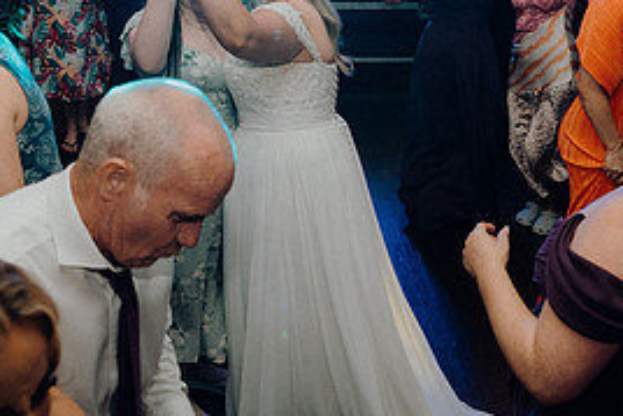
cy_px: 103
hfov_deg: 38.1
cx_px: 272
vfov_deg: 25.7
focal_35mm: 52
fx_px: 900
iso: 2500
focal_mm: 24
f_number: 3.5
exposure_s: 1/160
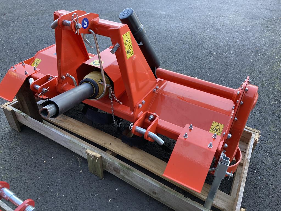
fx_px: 227
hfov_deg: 63.4
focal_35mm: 28
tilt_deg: -40.9
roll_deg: +1.8
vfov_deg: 49.7
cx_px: 140
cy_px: 106
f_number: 1.8
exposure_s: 1/121
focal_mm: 3.99
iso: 80
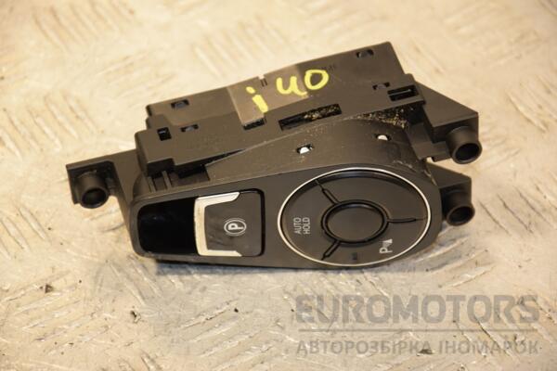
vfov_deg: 8.7
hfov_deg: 13.0
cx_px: 278
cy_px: 186
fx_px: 2437
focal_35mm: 158
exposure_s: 1/160
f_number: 5.6
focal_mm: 105
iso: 800
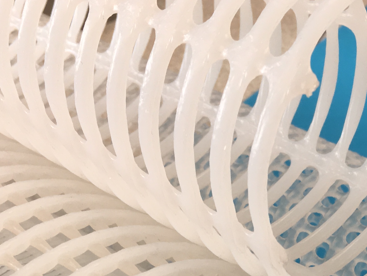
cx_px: 358
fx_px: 859
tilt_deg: -47.5
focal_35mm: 81
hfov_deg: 23.2
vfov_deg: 17.2
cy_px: 348
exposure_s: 1/100
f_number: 2.2
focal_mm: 4.15
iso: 32
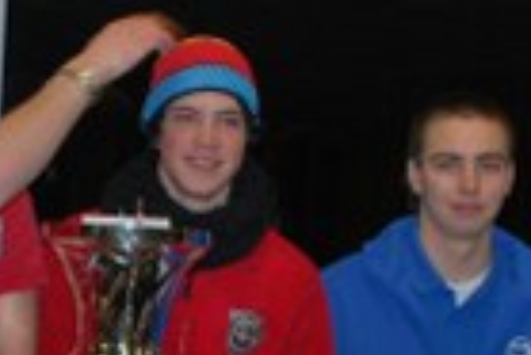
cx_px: 46
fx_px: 2038
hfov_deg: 14.7
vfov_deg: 9.8
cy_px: 473
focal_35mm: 138
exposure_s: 1/60
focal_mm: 20
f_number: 3.8
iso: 200
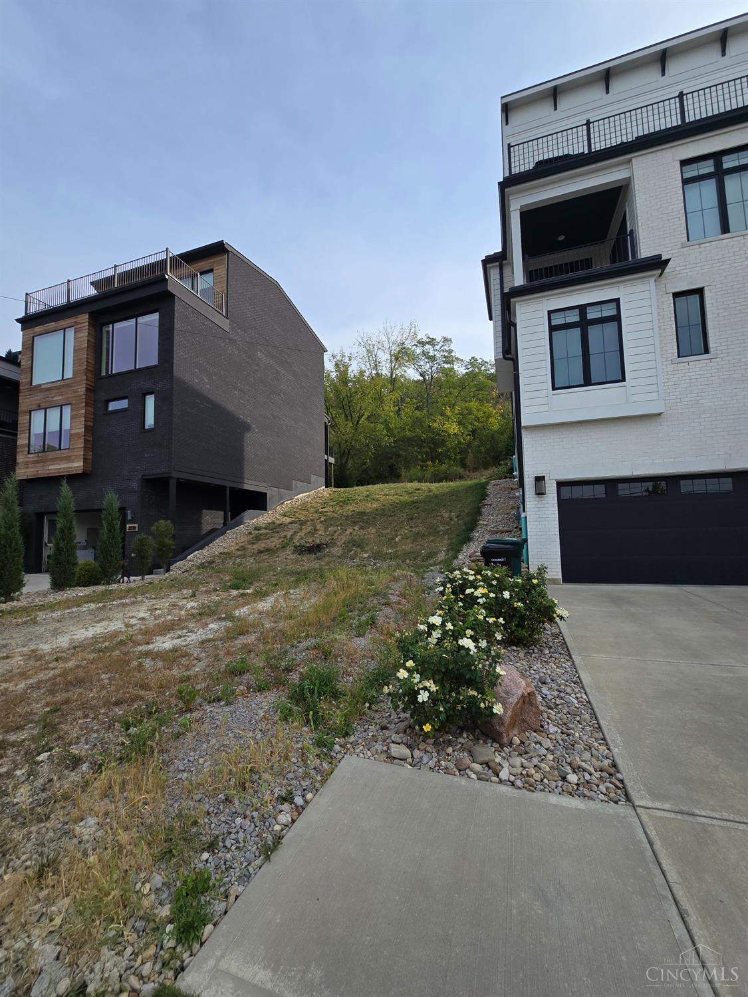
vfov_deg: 106.2
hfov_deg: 89.9
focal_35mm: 13
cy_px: 498
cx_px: 374
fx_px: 375
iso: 50
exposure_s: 1/1525
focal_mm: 2.2
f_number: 2.2
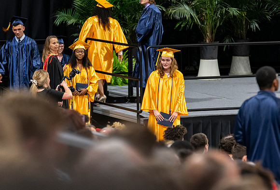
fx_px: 2214
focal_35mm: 283
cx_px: 163
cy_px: 114
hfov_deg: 7.2
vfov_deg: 4.9
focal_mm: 190
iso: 2000
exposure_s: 1/200
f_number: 4
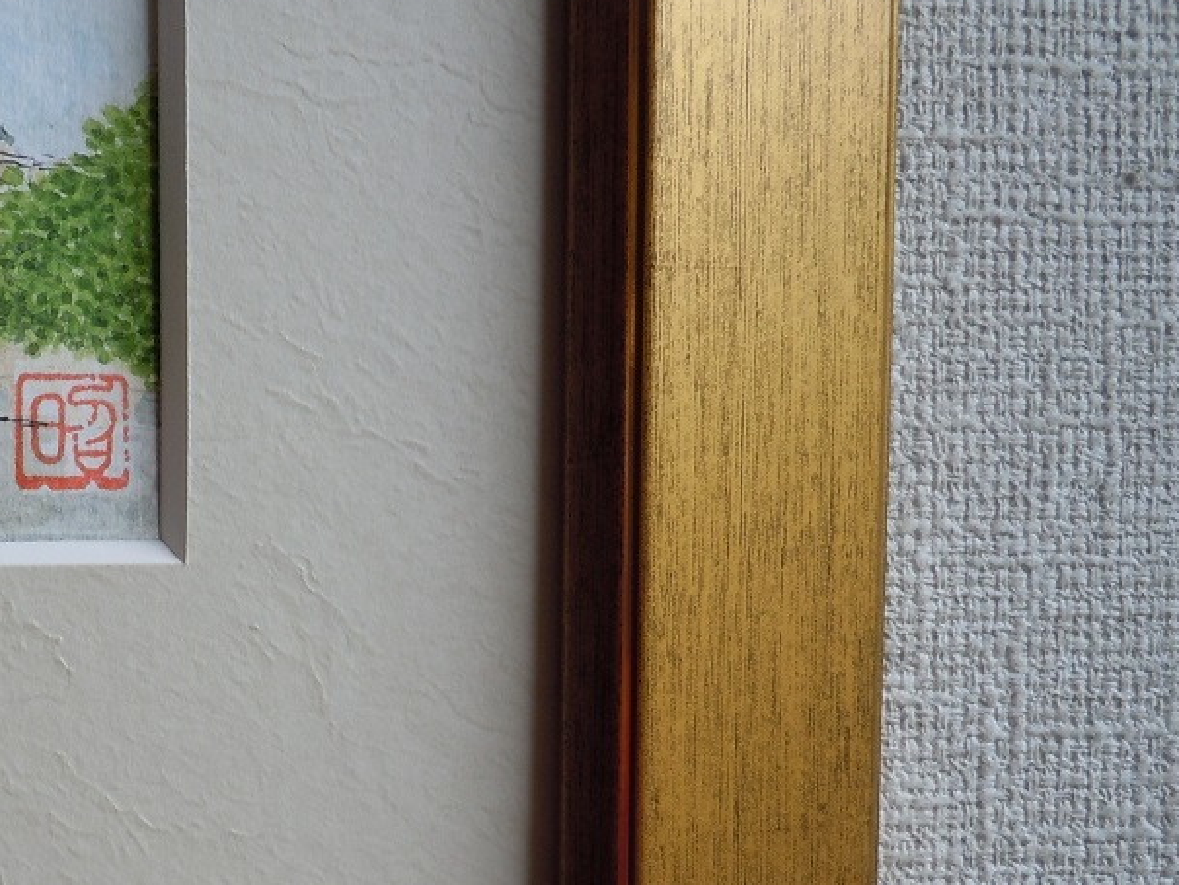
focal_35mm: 50
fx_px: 1703
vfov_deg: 28.5
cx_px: 146
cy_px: 698
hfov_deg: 36.1
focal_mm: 5
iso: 100
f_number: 3.7
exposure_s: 1/80
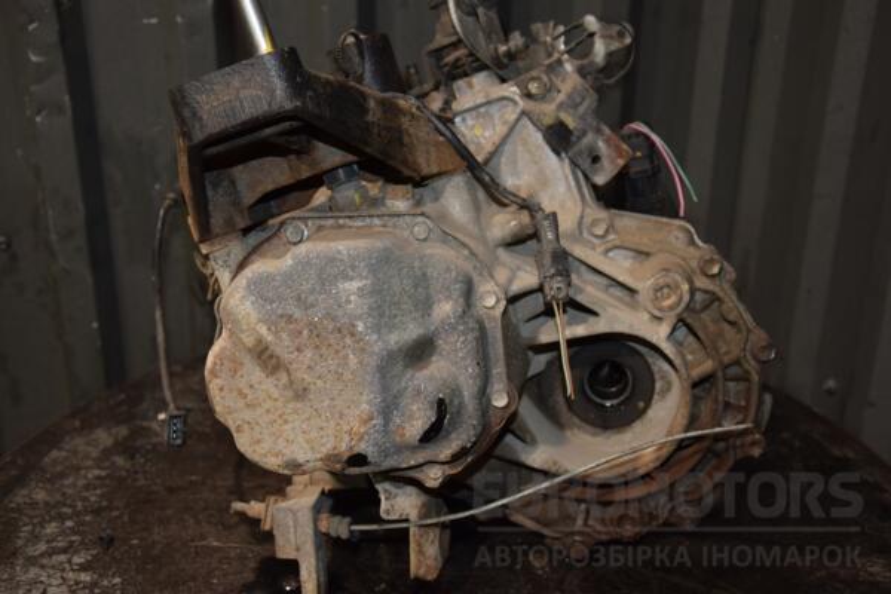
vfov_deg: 28.1
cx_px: 446
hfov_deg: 41.1
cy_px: 297
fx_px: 1188
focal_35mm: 48
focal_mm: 32
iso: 800
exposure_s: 1/60
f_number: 5
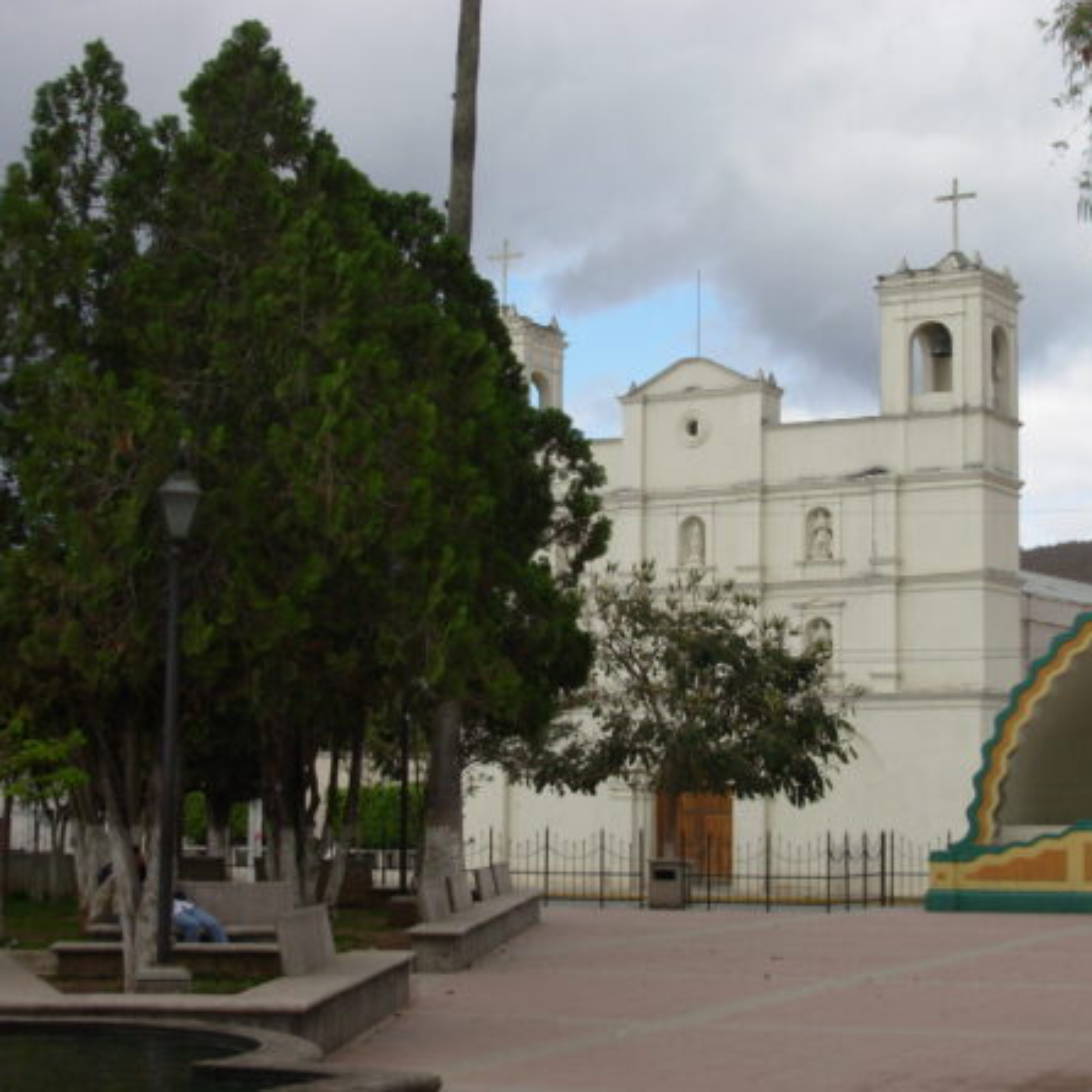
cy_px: 546
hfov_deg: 24.9
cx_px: 676
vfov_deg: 25.0
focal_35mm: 69
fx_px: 2463
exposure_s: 1/724
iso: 50
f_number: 3.3
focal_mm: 9.5
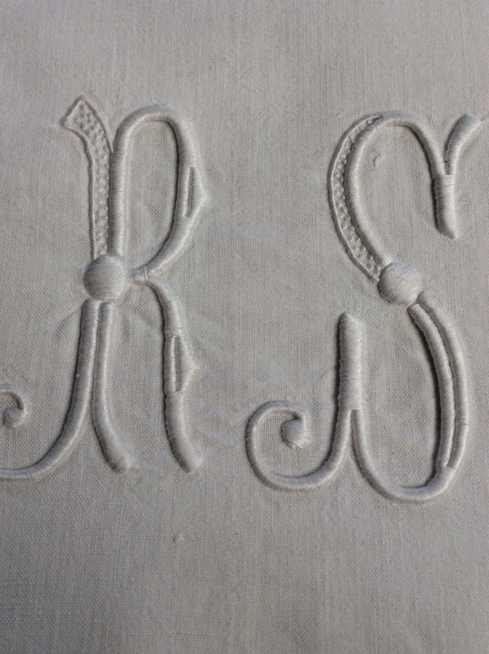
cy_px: 327
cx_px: 244
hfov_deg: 44.1
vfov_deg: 56.9
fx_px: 604
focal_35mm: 32
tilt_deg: -75.4
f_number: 2.4
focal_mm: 3.3
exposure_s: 1/100
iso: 50
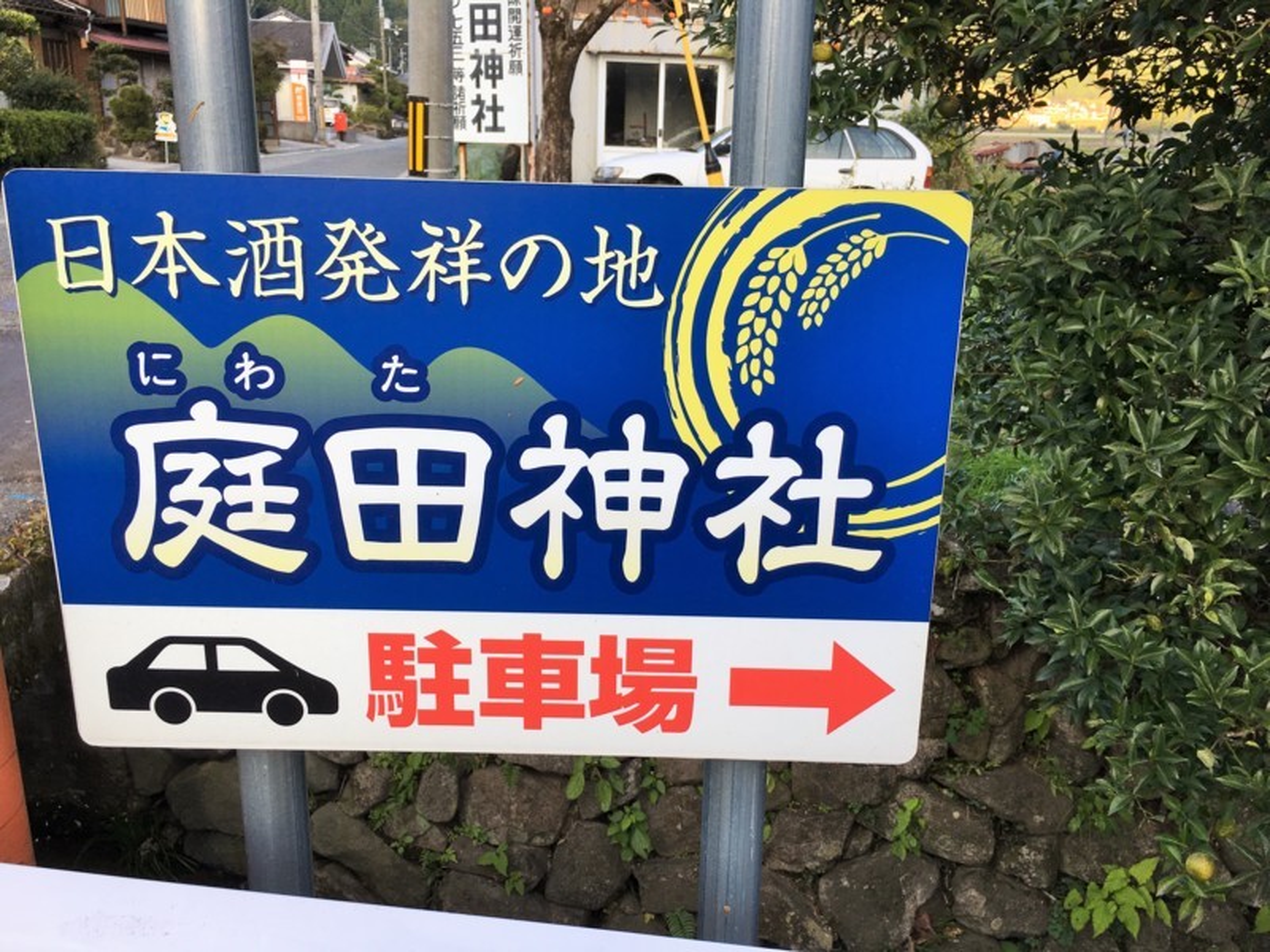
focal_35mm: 29
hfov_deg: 61.7
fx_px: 1064
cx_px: 635
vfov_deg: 48.2
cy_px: 476
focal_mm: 4.15
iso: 25
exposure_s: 1/148
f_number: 2.2
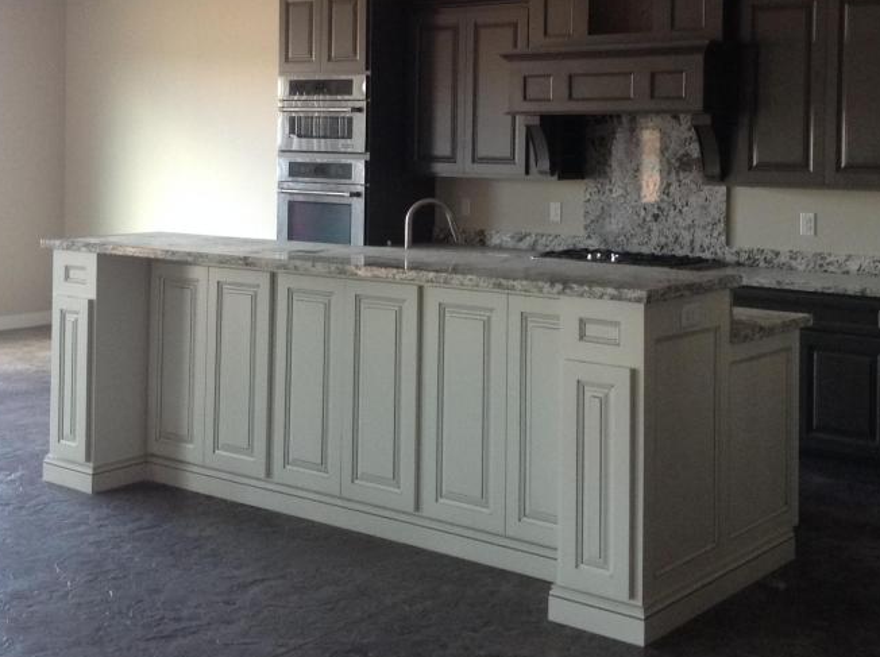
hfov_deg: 36.9
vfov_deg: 27.6
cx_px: 459
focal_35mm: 52
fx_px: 1320
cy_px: 159
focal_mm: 3.3
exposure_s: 1/25
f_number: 2.4
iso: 80
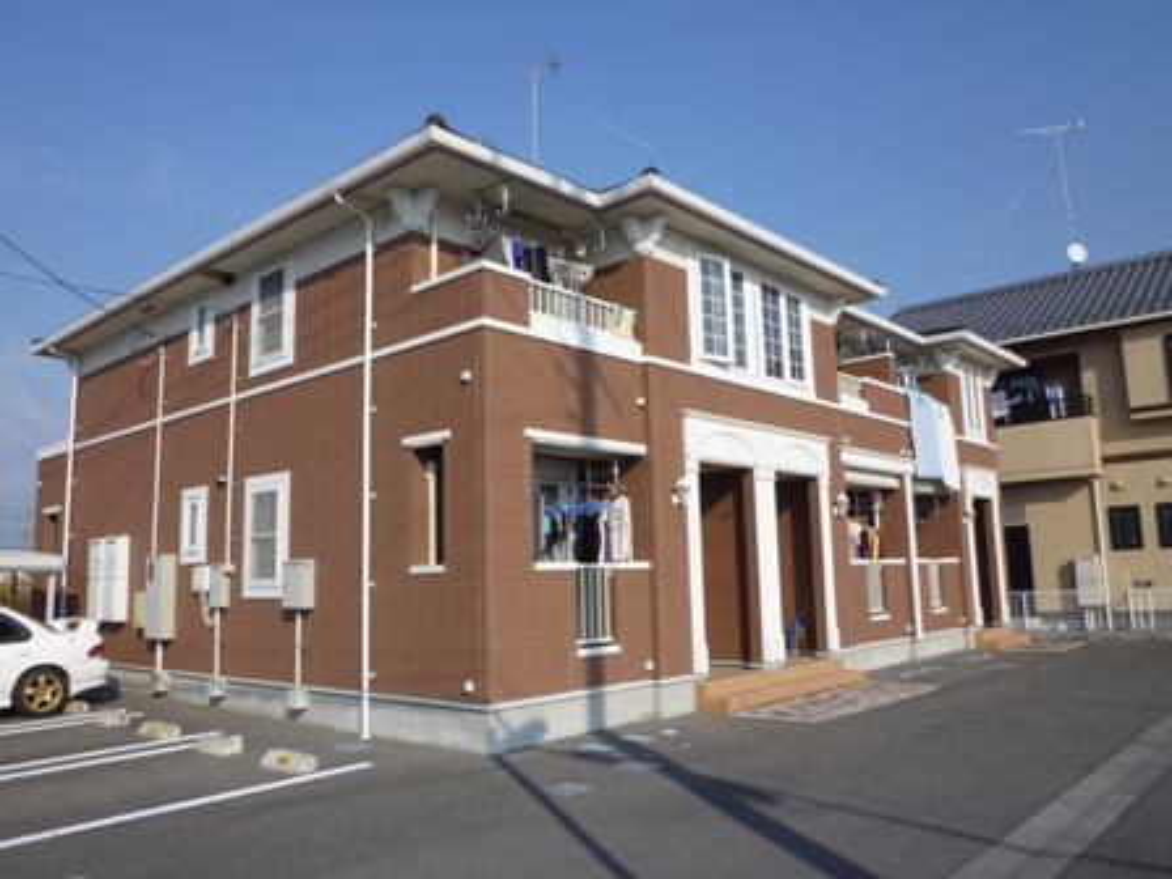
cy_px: 440
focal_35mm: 27
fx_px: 914
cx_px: 586
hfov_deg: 65.3
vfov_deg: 51.4
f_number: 5
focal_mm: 4.8
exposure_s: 1/400
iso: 80
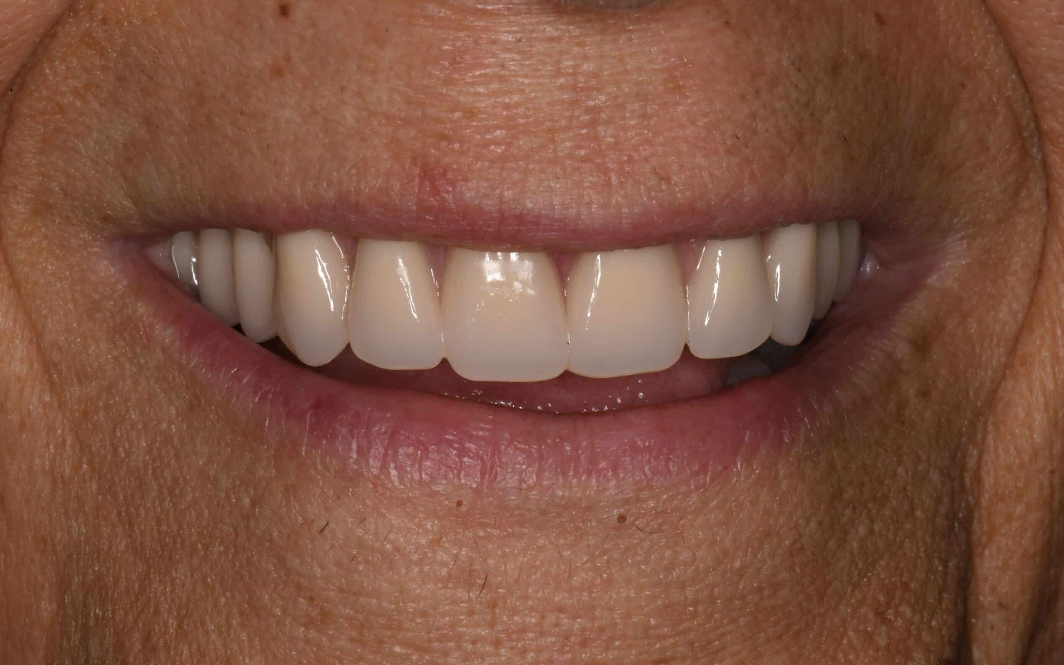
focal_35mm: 130
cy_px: 340
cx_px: 532
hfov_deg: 16.1
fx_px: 3770
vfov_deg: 10.1
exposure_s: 1/60
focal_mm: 85
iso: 200
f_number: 36
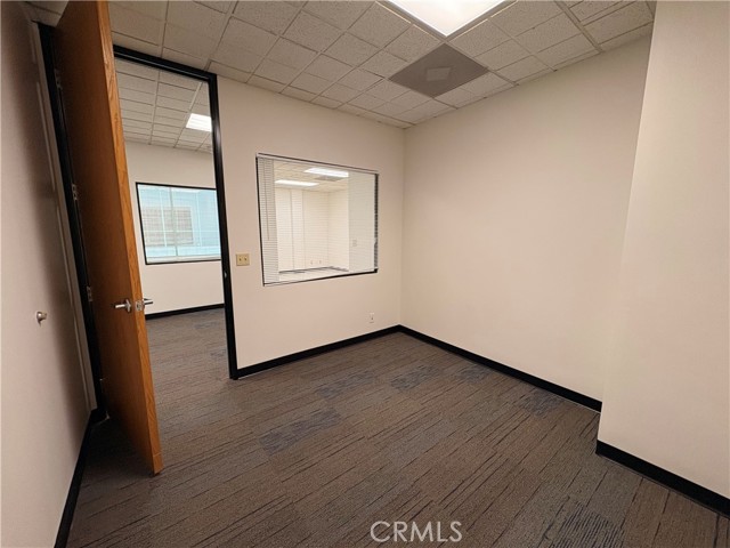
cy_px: 274
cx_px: 365
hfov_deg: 102.1
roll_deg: +1.3
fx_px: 295
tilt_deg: -8.2
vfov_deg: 85.7
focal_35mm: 14
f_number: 2.2
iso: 200
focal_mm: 2.22
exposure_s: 1/120
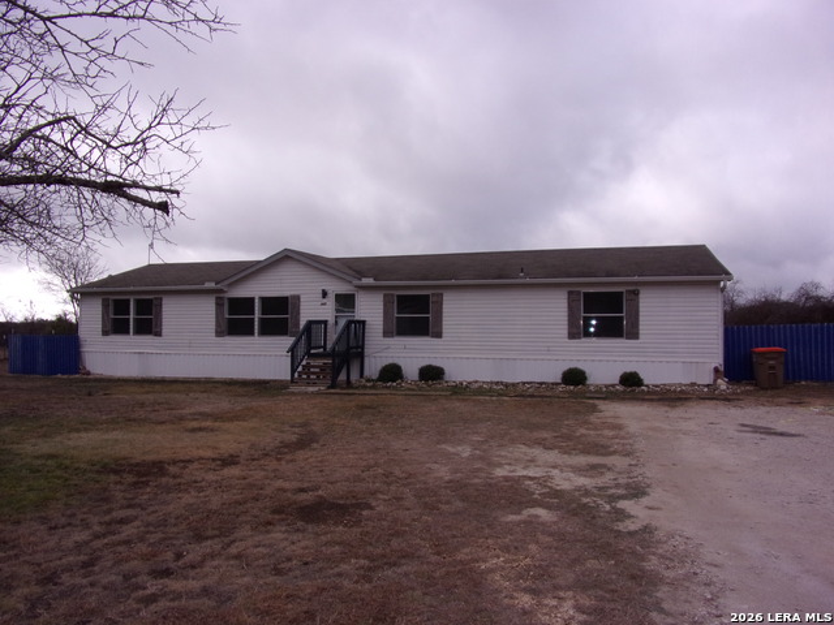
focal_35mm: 24
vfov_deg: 56.8
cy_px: 312
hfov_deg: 71.6
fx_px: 578
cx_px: 417
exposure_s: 1/1200
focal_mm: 4.3
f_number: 3.3
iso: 80
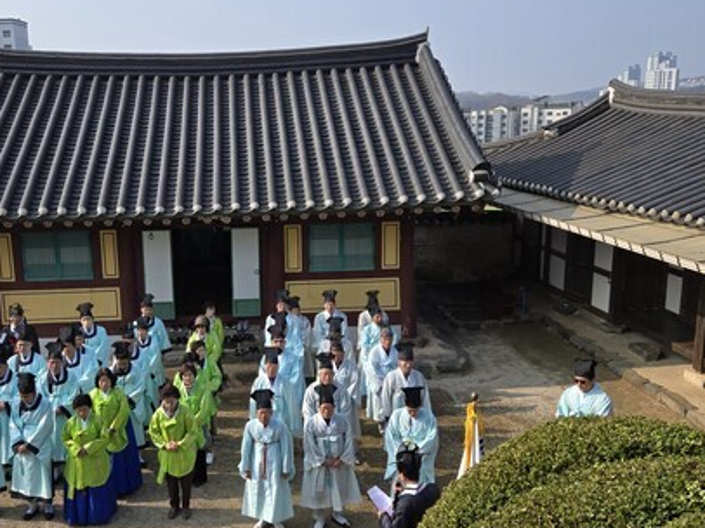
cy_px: 259
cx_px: 276
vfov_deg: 41.8
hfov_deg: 53.5
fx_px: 692
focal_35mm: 34
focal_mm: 5.4
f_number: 1.8
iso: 50
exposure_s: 1/2921
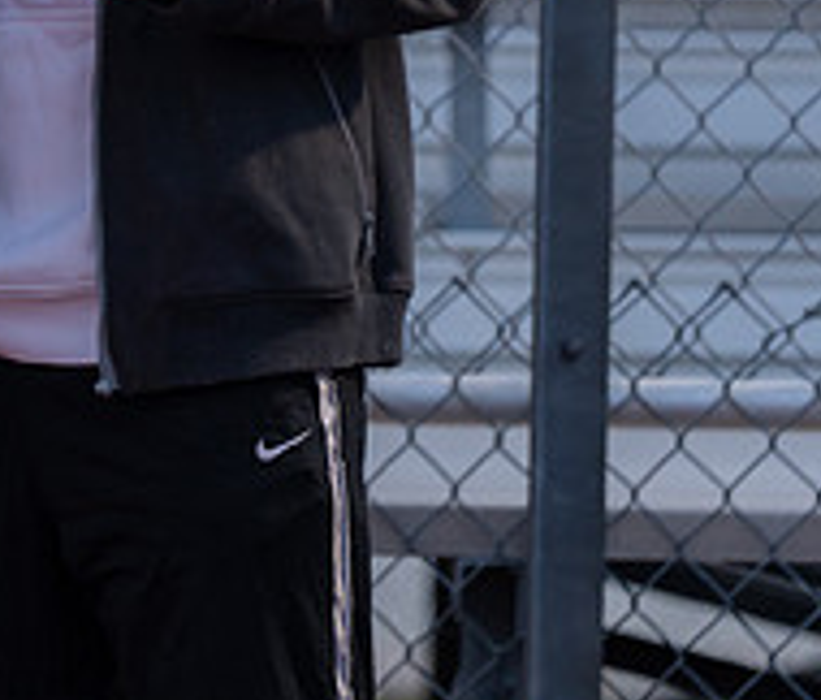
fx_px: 12592
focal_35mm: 505
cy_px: -111
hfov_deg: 3.7
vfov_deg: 3.2
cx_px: -145
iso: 500
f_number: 2.8
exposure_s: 1/320
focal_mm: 150
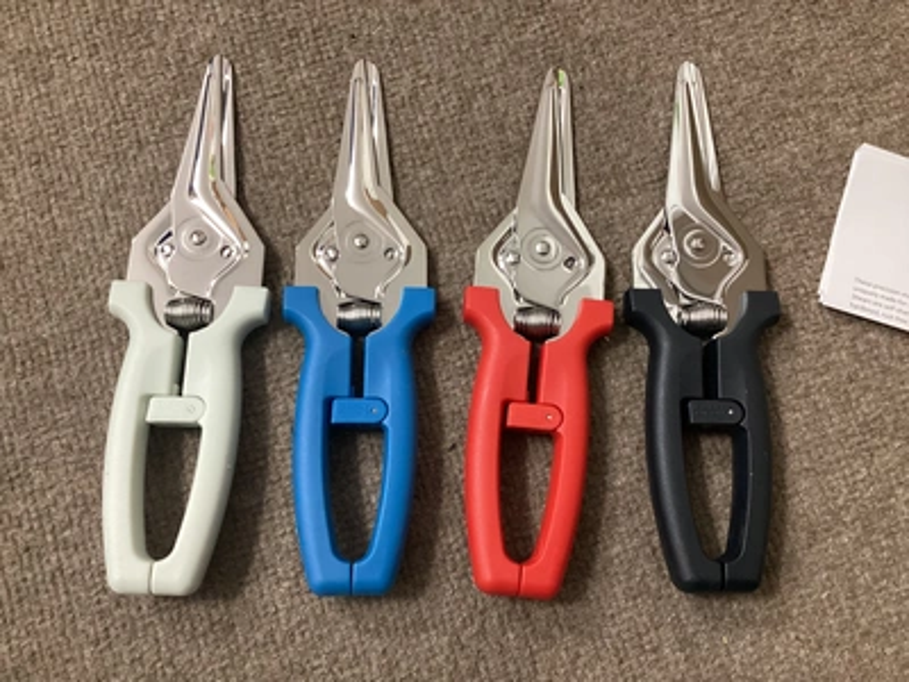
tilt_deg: -79.4
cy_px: 341
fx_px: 814
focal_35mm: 31
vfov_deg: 45.4
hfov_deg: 58.4
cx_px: 454
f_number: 2.4
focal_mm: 3.3
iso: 400
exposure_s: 1/40
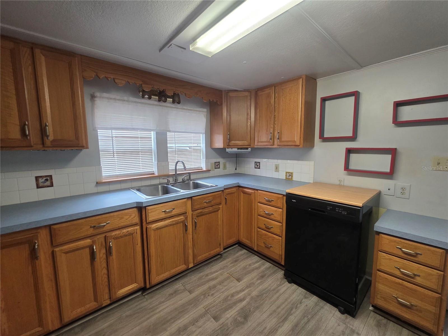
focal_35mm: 13
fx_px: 168
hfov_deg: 106.2
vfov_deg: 89.9
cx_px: 224
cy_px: 168
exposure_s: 1/120
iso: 250
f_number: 1.9
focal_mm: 2.2
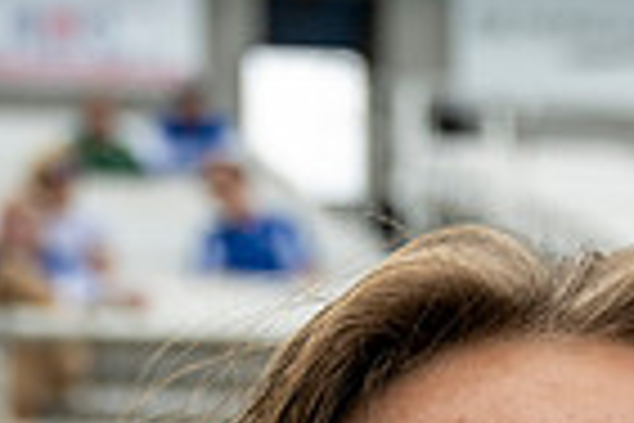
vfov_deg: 9.0
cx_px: 607
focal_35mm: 144
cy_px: 817
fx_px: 2536
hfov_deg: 14.1
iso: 250
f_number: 4
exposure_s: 1/800
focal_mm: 35
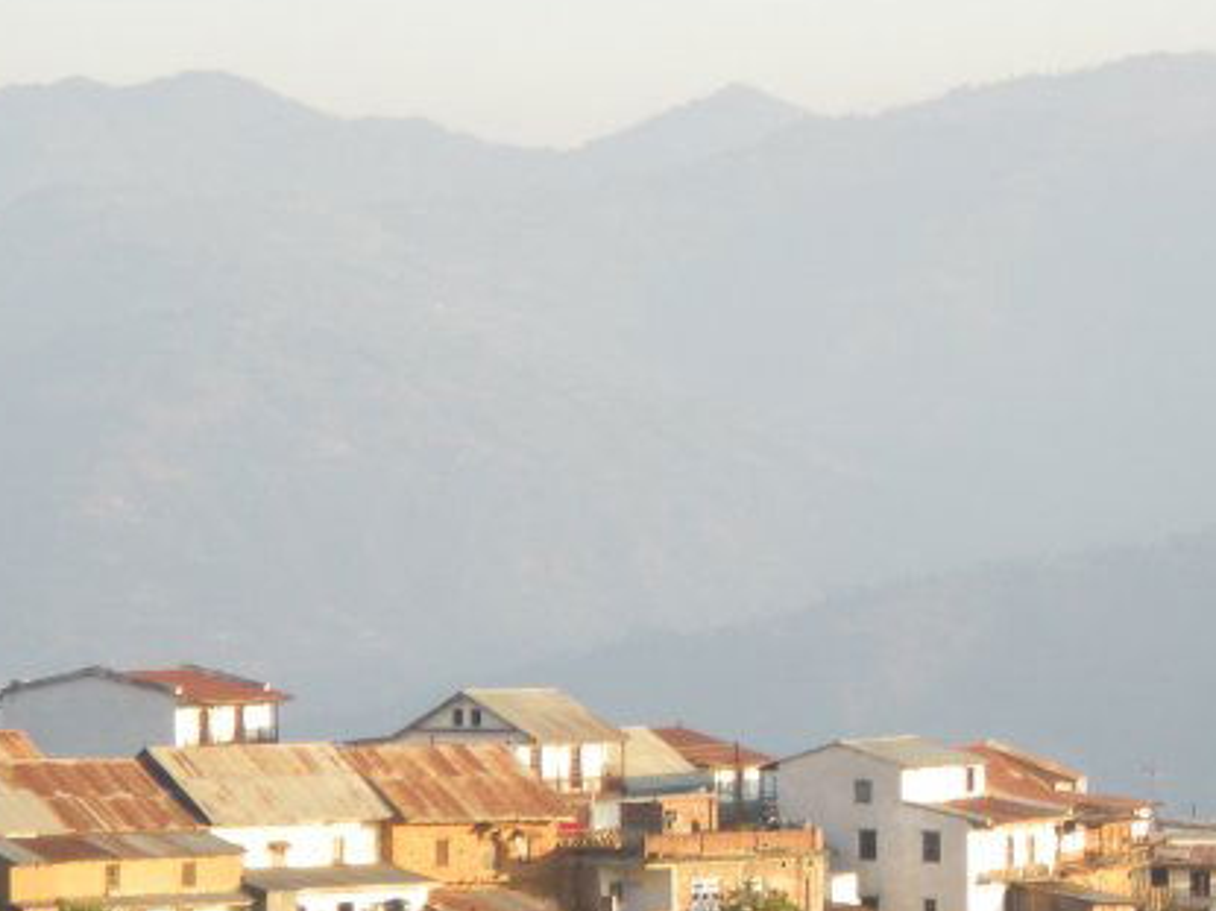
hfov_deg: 9.0
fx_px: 7726
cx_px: 803
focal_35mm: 220
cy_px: 858
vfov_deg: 6.7
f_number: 5.9
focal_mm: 18.9
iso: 64
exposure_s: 1/57.1
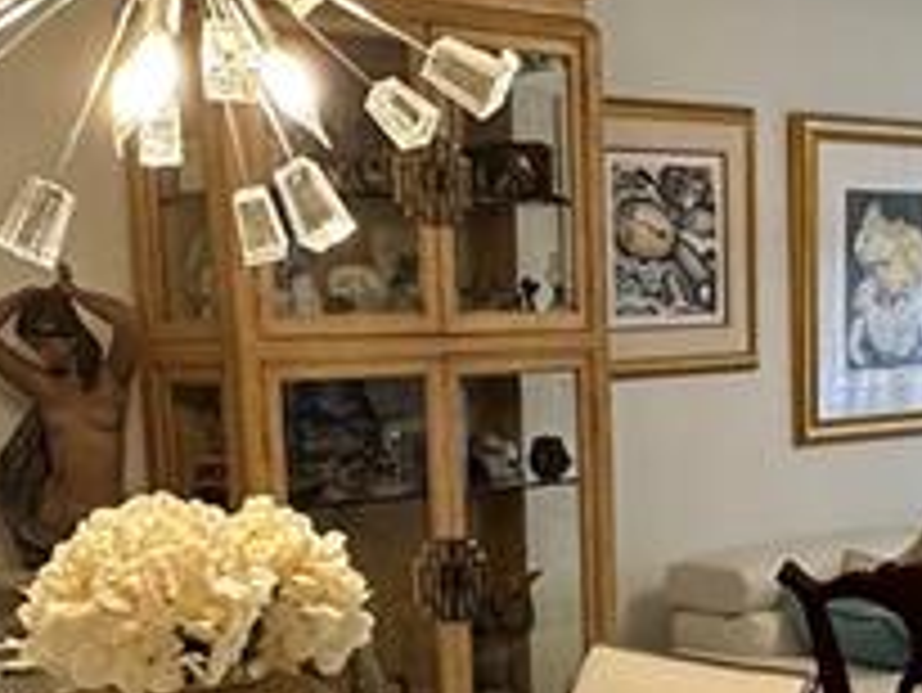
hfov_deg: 27.6
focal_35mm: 70
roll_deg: +0.6
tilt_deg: -7.8
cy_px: 648
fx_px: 1866
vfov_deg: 20.5
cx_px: 616
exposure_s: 1/120
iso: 250
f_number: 2.2
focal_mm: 2.22
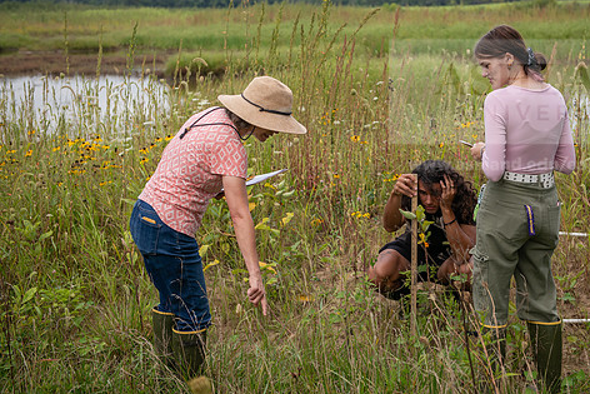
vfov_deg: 23.0
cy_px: 191
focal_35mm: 59
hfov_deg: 33.8
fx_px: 967
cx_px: 351
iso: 125
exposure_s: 1/640
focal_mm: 48
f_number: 3.5
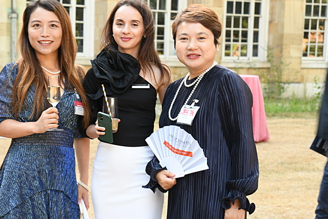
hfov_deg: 22.6
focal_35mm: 90
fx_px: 820
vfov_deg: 15.2
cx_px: 120
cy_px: 107
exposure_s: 1/40
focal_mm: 70
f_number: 8
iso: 400
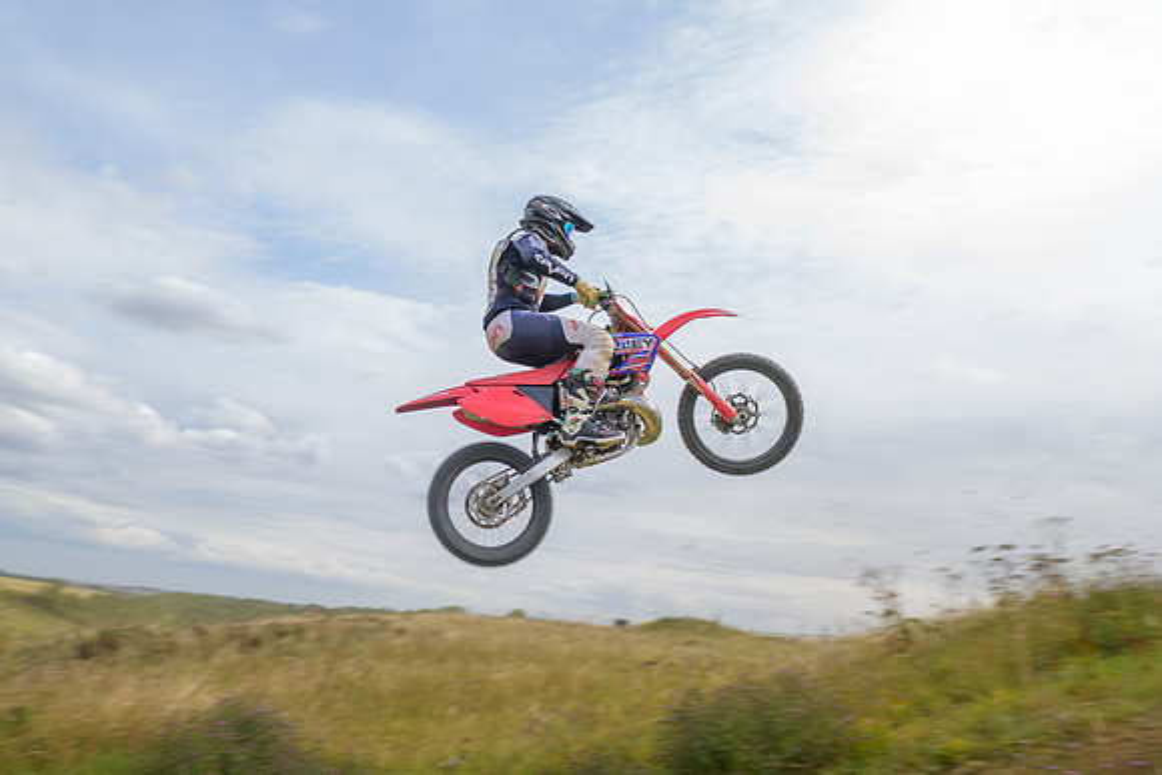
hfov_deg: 65.7
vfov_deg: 46.8
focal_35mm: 28
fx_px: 894
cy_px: 435
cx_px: 499
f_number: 4
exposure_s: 1/250
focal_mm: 24
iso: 50
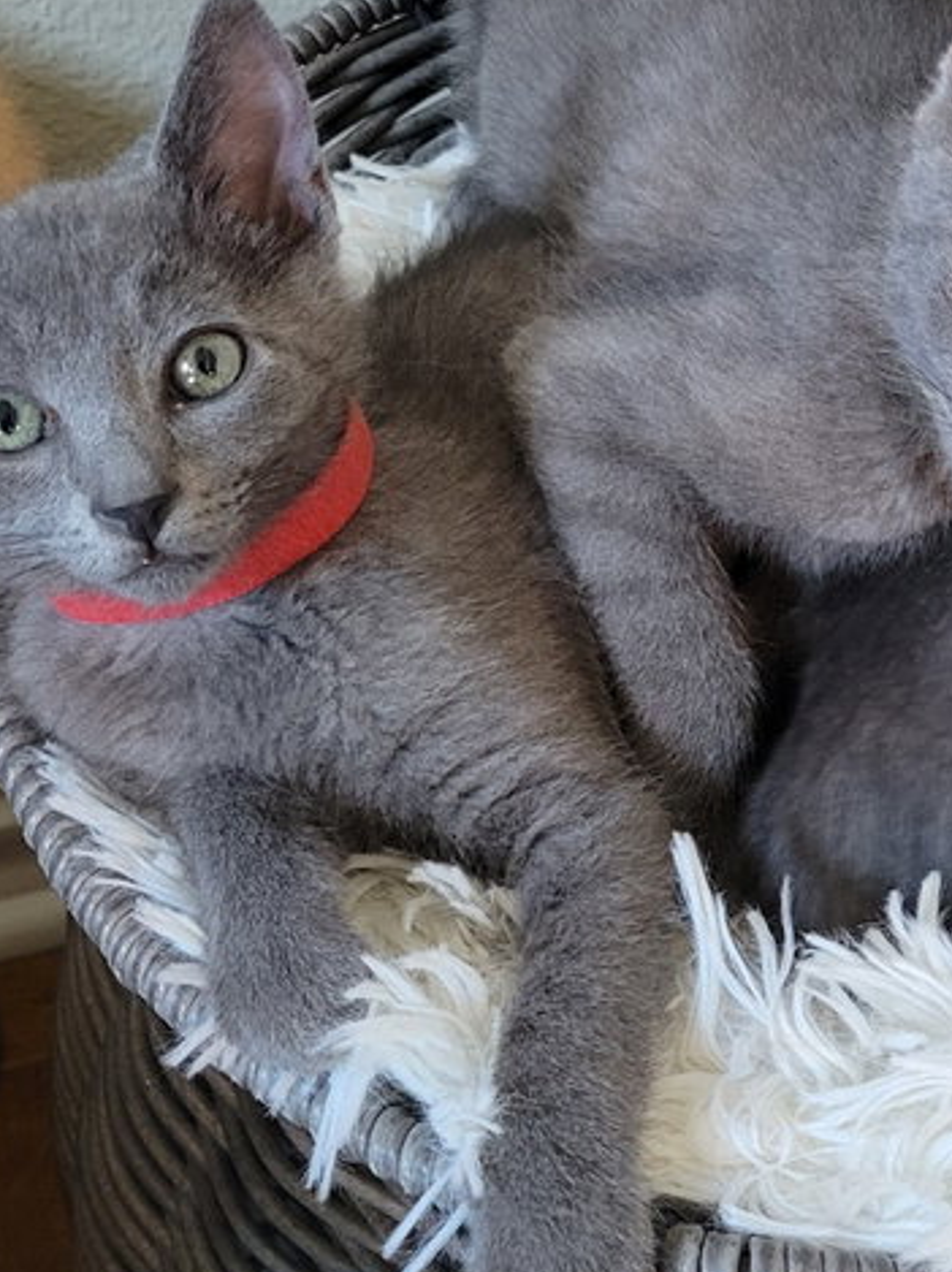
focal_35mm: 37
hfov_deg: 38.1
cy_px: 568
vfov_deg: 50.1
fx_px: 1359
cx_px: 301
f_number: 1.8
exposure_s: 1/24
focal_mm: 5.4
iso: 500
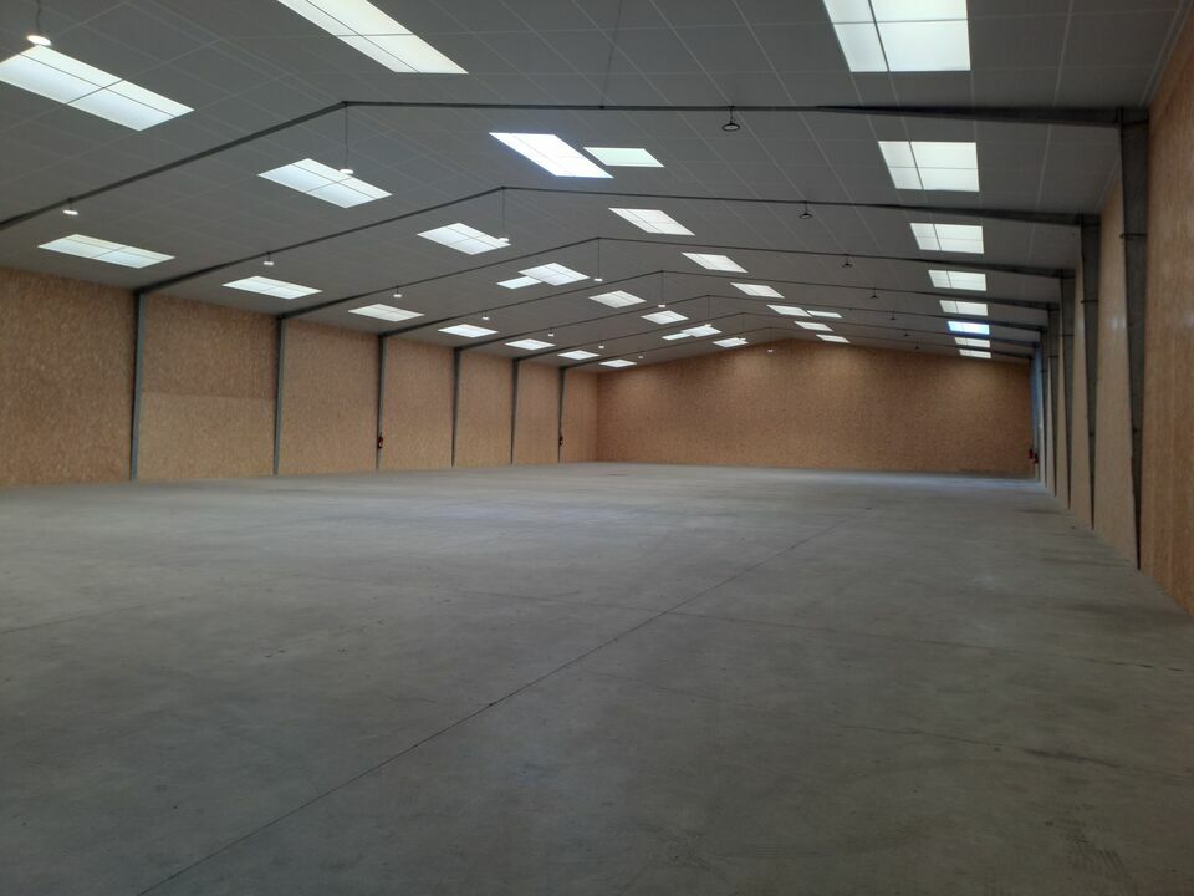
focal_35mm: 25
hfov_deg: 69.4
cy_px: 448
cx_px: 597
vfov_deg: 54.9
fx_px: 862
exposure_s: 1/50
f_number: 1.8
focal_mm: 4.65
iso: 32
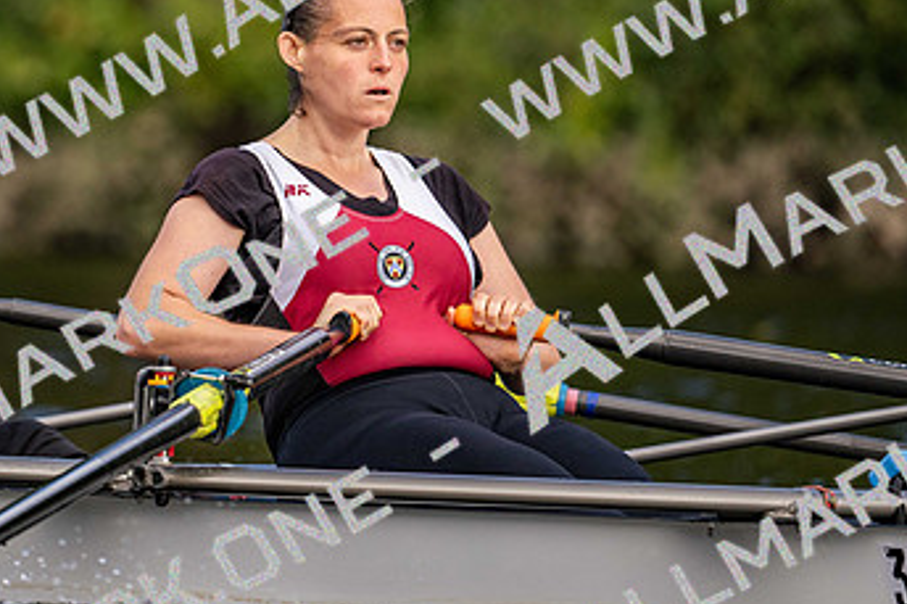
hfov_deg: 3.1
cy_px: 183
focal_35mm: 675
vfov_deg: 2.0
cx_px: 290
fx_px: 16997
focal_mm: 400
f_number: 4.5
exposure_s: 1/2000
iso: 560
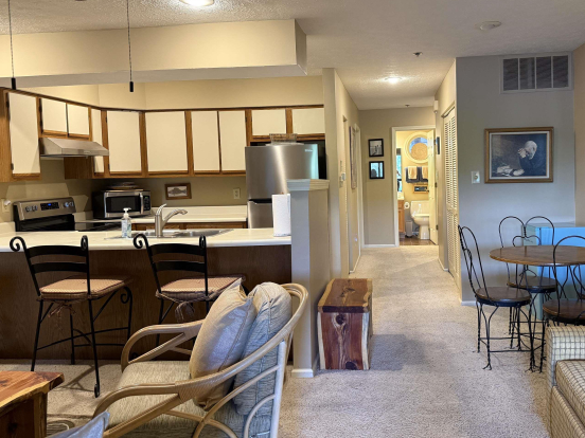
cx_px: 348
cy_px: 191
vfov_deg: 48.1
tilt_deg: -2.8
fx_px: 490
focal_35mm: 29
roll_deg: +1.4
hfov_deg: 61.2
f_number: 1.78
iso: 250
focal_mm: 6.76
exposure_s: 1/60
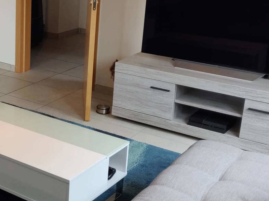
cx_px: 30
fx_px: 474
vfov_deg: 24.0
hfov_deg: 30.4
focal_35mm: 61
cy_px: 88
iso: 160
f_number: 1.7
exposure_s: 1/50
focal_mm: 4.25
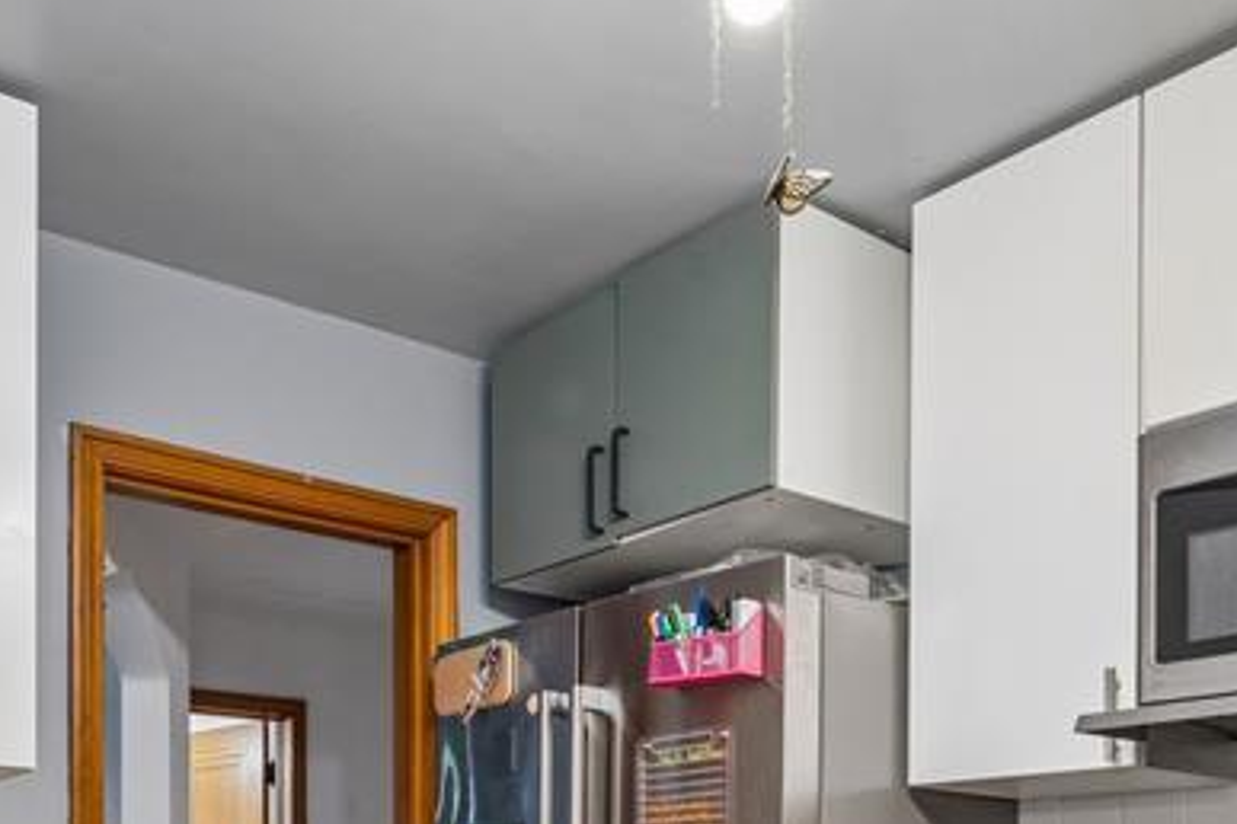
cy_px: 936
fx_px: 1326
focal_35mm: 39
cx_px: 374
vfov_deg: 30.4
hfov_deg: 48.8
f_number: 13
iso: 400
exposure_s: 1/2.5
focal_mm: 14.6
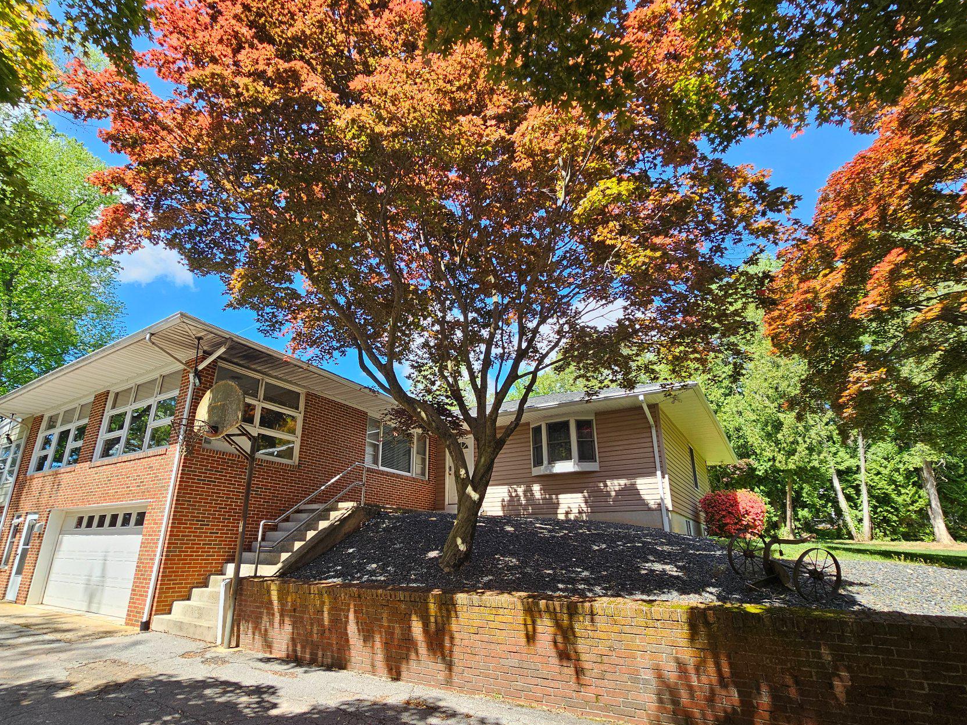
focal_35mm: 16
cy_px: 395
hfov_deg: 94.3
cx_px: 442
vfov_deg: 77.9
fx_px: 447
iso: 50
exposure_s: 1/476
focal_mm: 2.2
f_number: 2.2
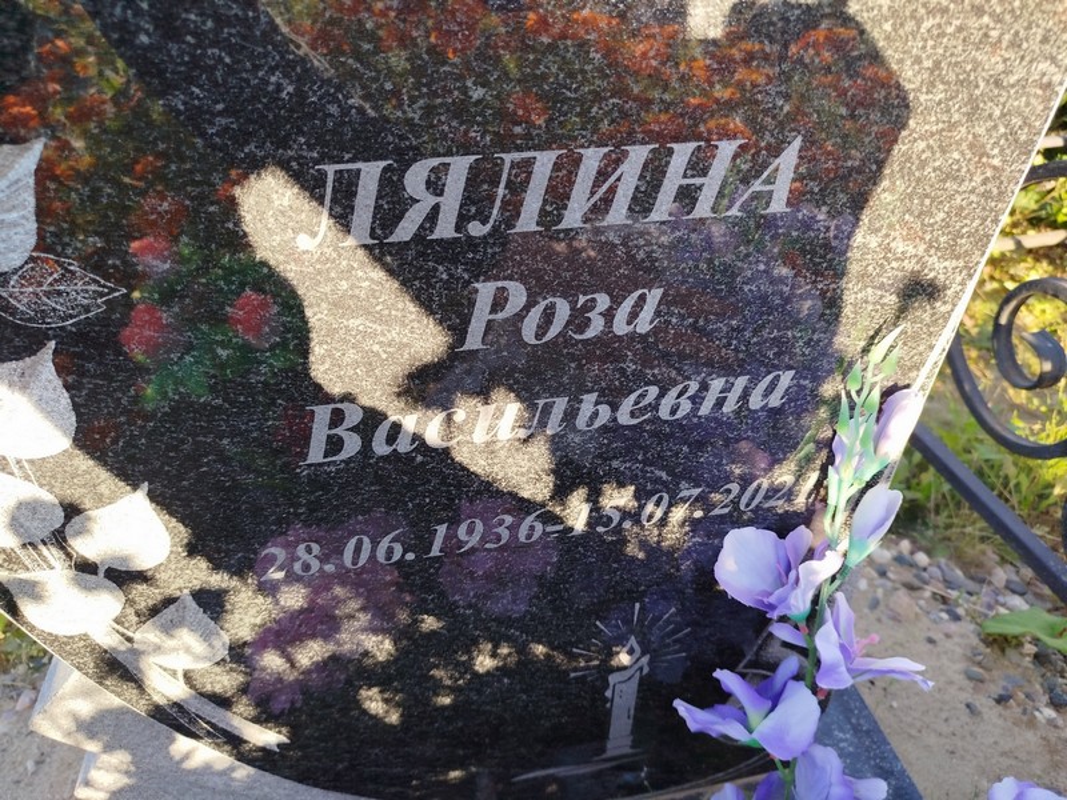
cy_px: 400
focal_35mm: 24
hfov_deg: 71.6
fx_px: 740
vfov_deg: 56.8
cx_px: 534
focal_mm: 5.31
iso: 50
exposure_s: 1/132
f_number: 1.7
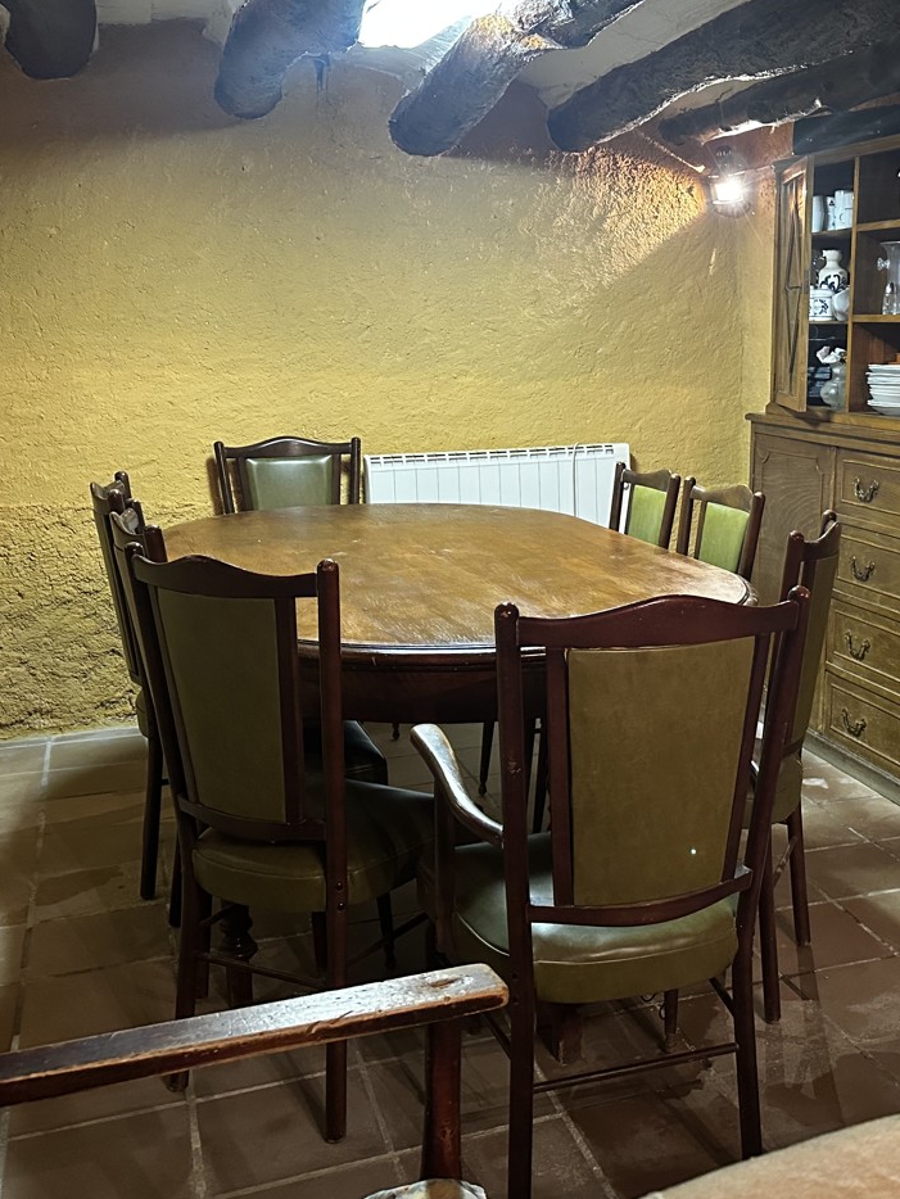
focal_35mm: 37
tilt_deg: -6.8
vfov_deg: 50.0
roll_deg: -0.7
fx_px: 1282
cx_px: 696
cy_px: 520
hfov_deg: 37.5
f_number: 1.78
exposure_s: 1/33
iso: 640
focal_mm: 6.86
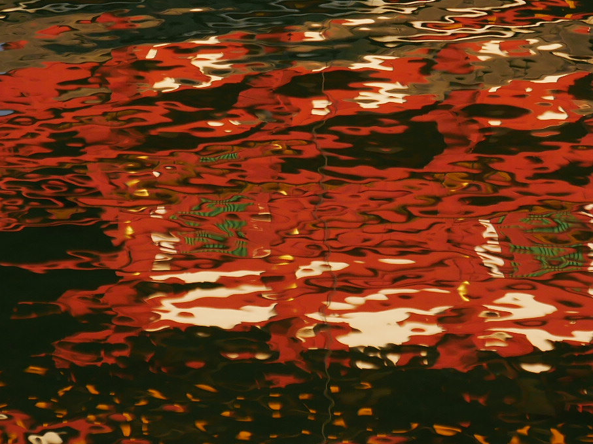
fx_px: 5155
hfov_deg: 6.6
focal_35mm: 301
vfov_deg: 4.9
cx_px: 355
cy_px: 252
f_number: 4
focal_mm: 60
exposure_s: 1/200
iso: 200
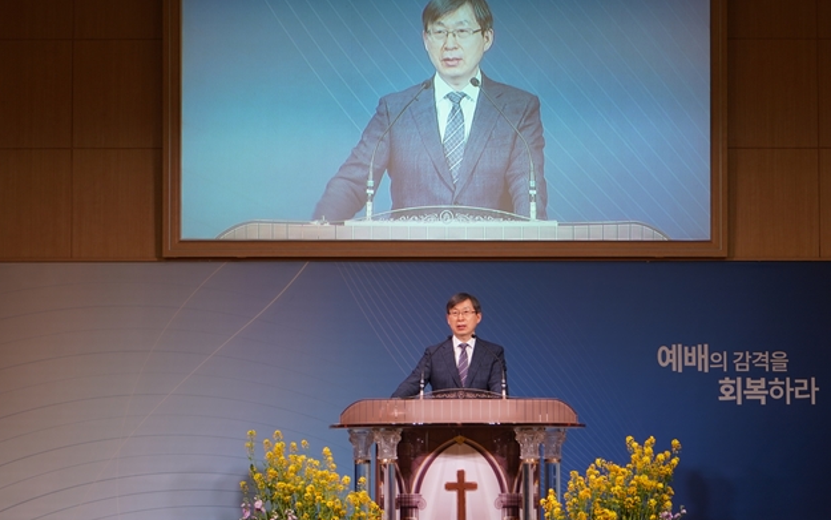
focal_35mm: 90
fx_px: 2039
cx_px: 406
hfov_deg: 23.0
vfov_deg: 14.5
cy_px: 330
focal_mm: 69
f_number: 4
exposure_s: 1/80
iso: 320
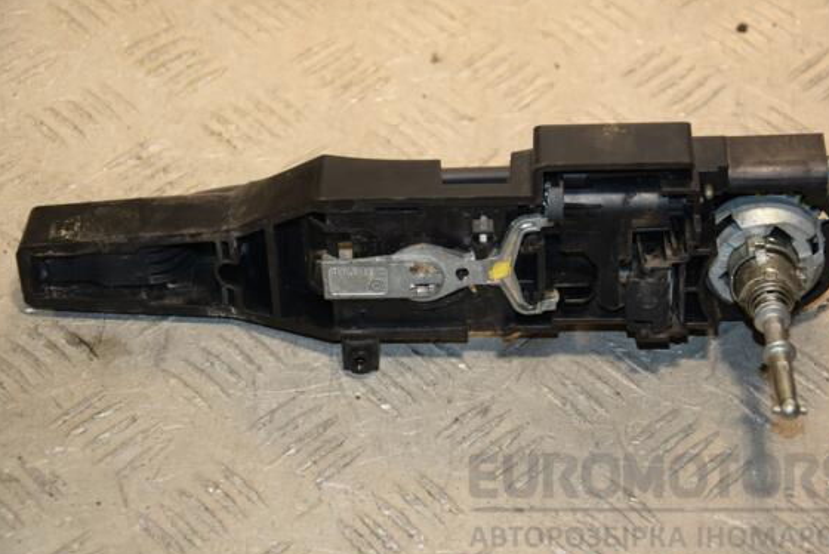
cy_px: 278
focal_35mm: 106
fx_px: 2442
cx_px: 441
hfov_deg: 19.3
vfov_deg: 12.9
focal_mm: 66
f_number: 5.3
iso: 800
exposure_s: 1/160
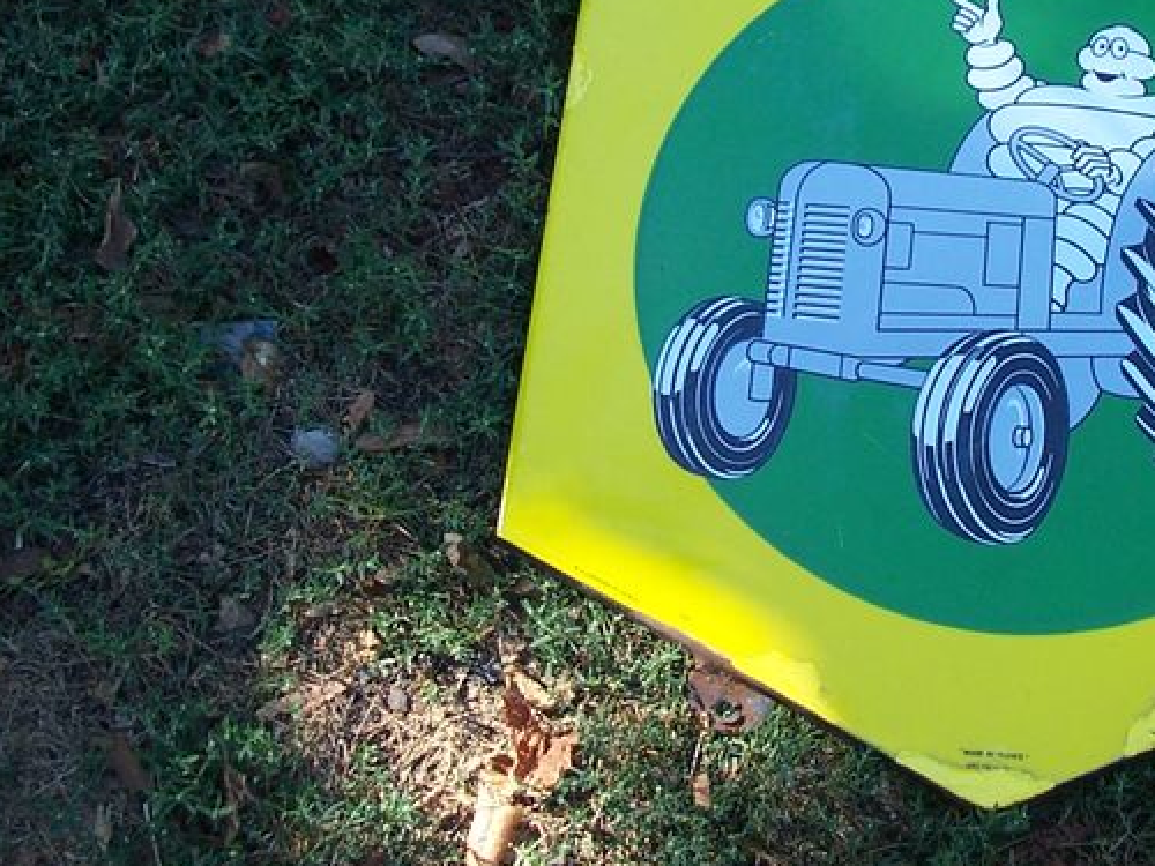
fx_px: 2336
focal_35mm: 70
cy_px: 212
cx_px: 910
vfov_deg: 20.8
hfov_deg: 27.3
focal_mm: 6
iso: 80
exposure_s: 1/180
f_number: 2.8
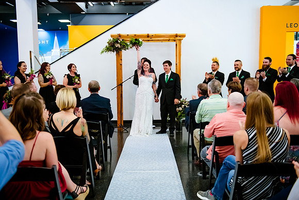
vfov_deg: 36.1
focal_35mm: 37
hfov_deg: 52.0
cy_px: 100
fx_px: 306
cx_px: 150
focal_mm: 36
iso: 4000
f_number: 2.8
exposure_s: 1/125
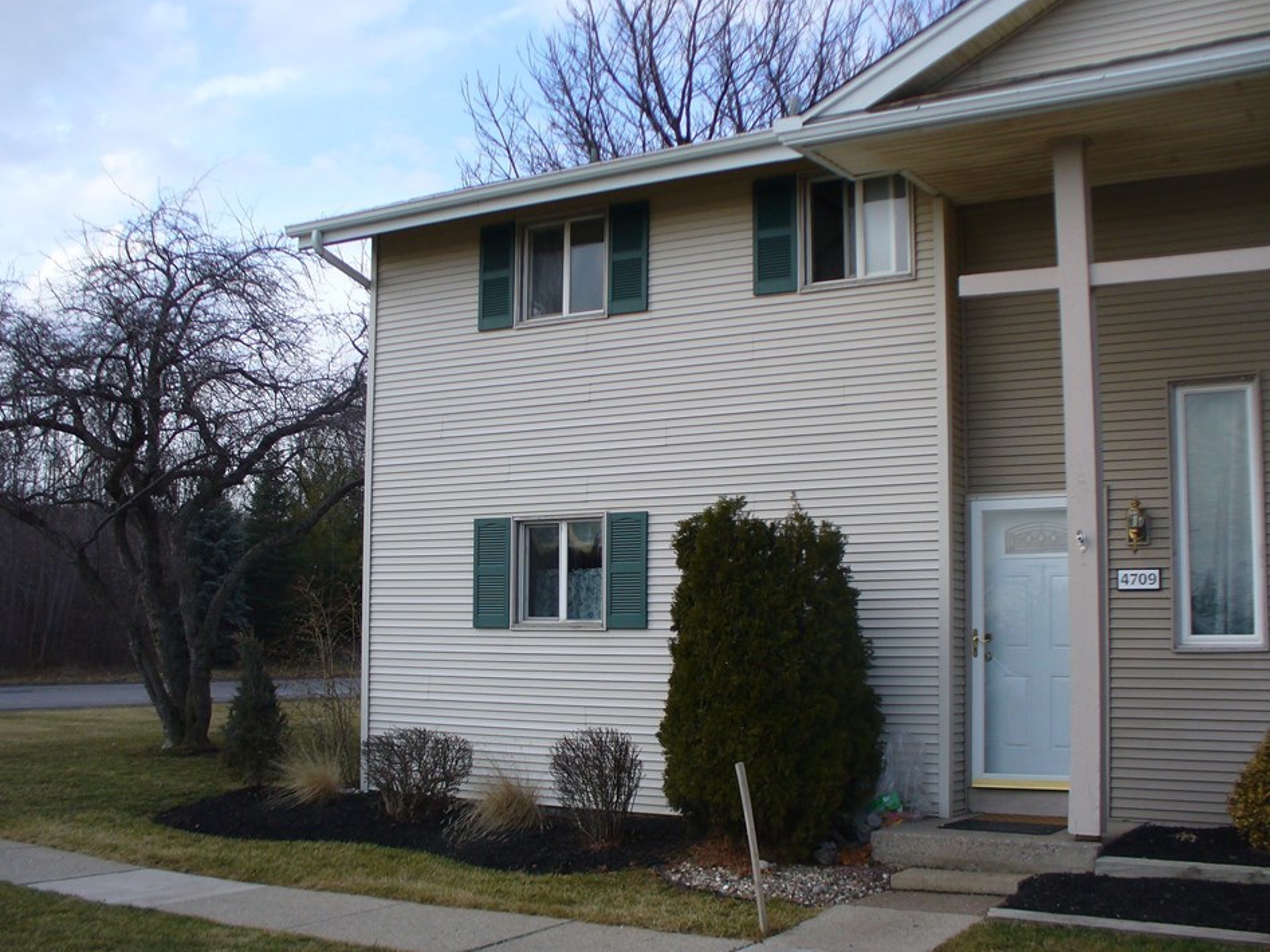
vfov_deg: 36.0
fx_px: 1467
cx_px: 622
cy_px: 479
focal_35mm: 40
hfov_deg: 46.8
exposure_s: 1/500
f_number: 2.8
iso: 80
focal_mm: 6.1
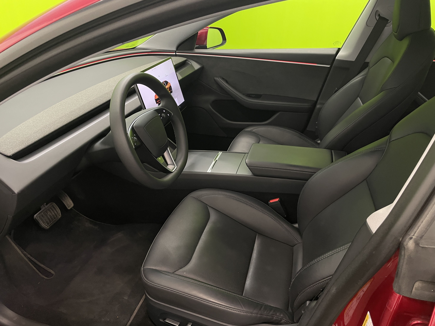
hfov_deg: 67.3
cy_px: 163
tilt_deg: -28.4
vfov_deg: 53.1
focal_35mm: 26
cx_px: 218
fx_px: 327
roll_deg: -0.5
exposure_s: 1/50
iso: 100
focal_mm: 4.2
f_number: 1.6
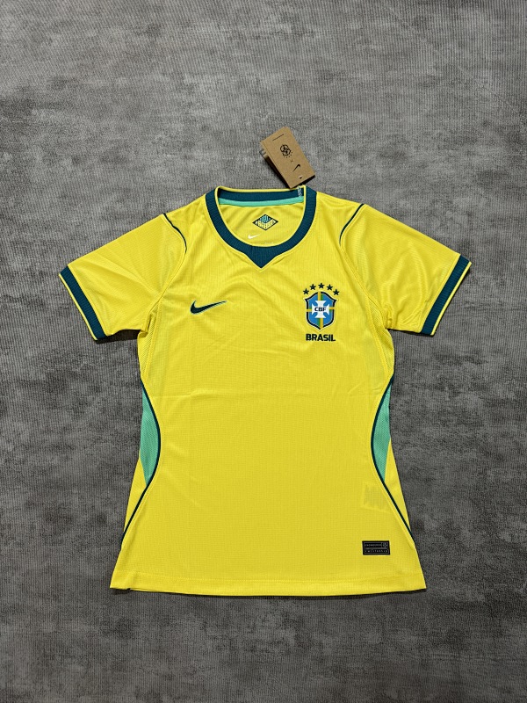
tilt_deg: -79.0
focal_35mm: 24
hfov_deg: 56.8
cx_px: 264
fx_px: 487
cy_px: 352
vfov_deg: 71.6
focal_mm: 6.76
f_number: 1.78
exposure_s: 1/50
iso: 125
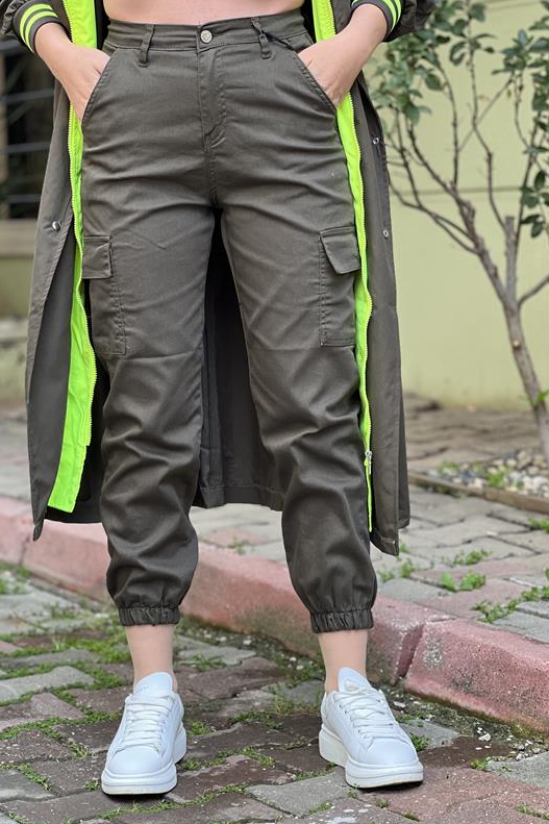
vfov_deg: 25.1
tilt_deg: -4.2
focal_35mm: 81
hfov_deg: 16.8
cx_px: 239
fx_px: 1854
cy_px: 410
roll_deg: -0.1
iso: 80
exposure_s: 1/121
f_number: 2.8
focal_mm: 9
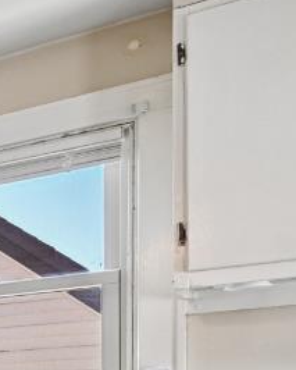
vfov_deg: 23.0
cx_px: -656
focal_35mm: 74
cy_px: 476
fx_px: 810
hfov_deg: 10.6
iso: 400
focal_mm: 14
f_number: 8
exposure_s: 1/50
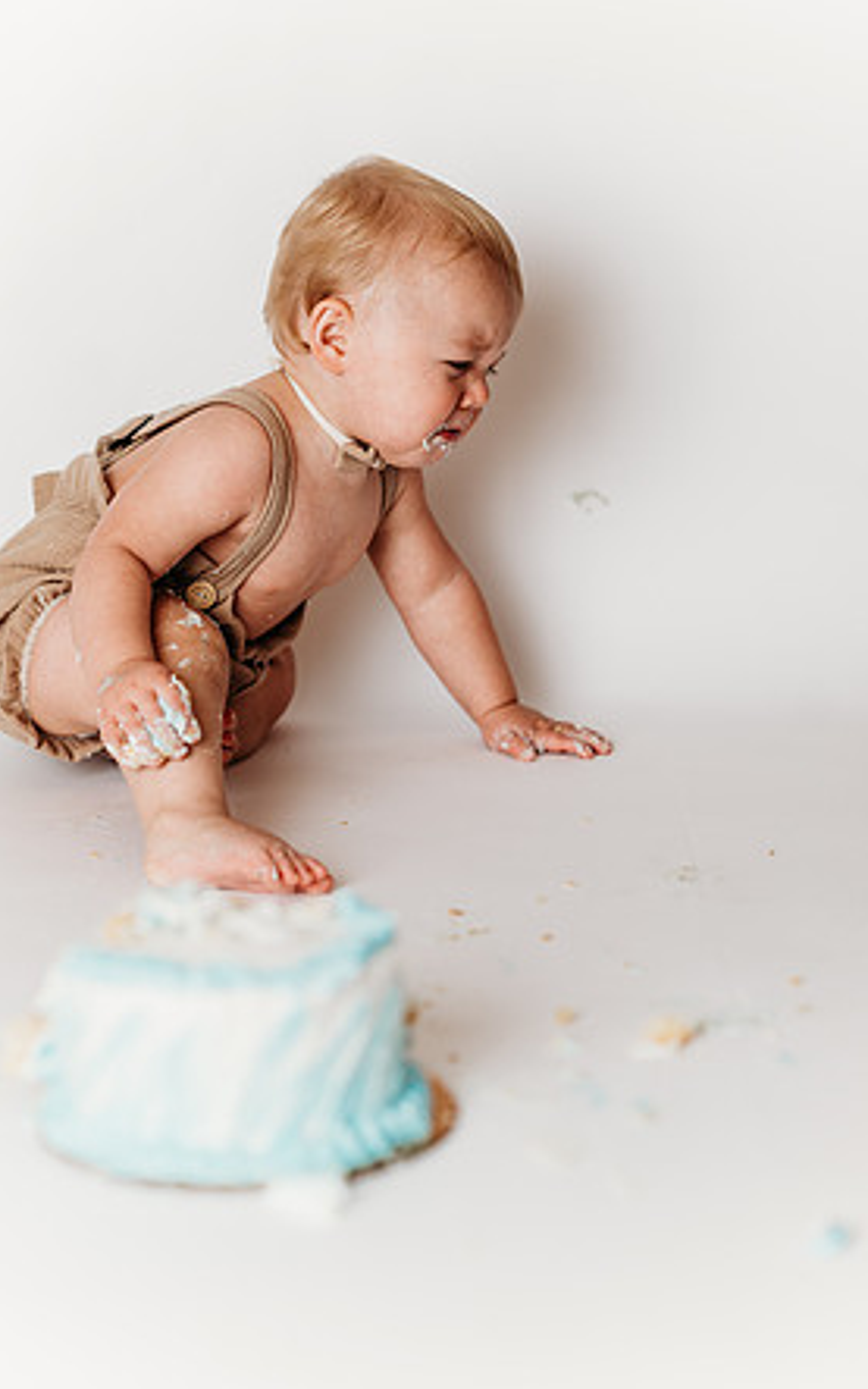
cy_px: 690
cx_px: 442
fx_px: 3330
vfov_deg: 23.5
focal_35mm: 88
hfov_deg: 14.9
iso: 100
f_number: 2.8
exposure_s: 1/200
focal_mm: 85
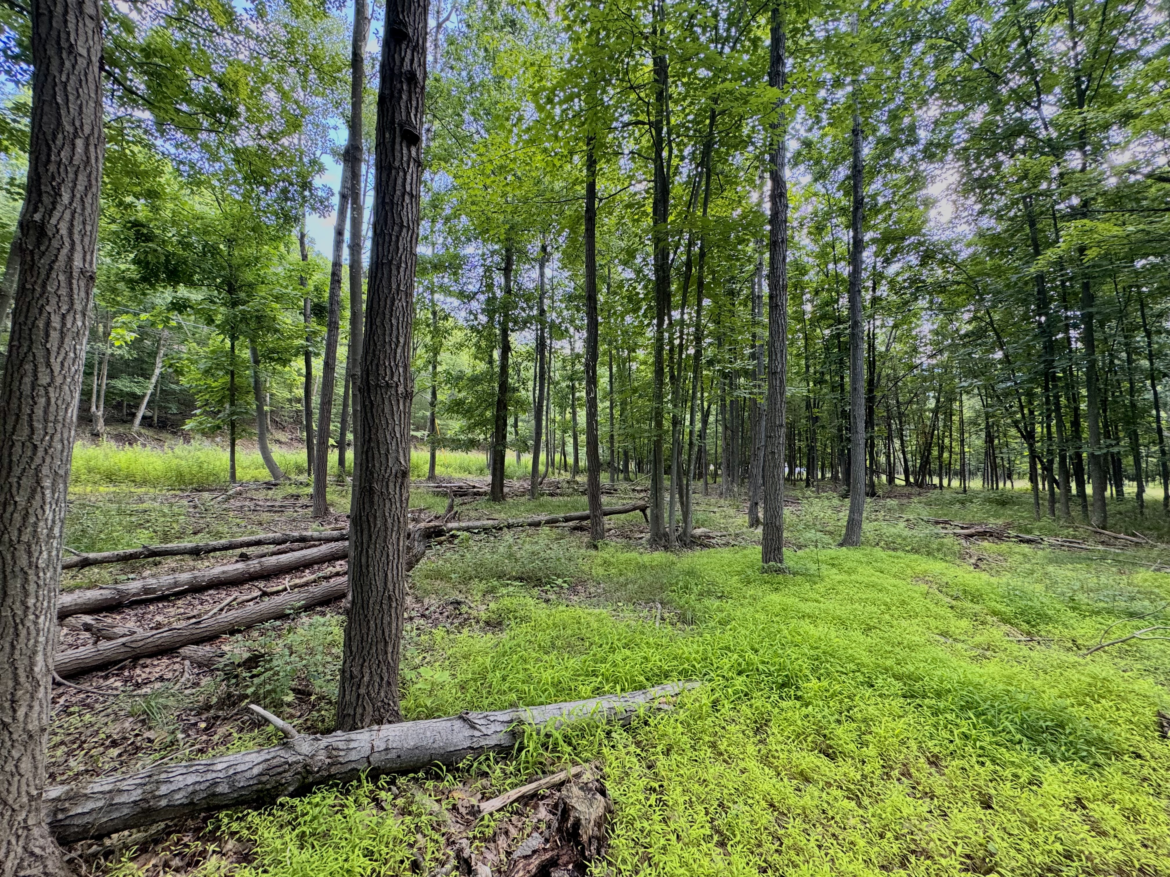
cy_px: 438
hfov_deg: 102.1
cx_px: 585
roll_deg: -0.5
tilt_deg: +1.5
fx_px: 473
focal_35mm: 14
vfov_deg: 85.7
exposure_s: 1/99
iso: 160
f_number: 2.2
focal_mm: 2.22
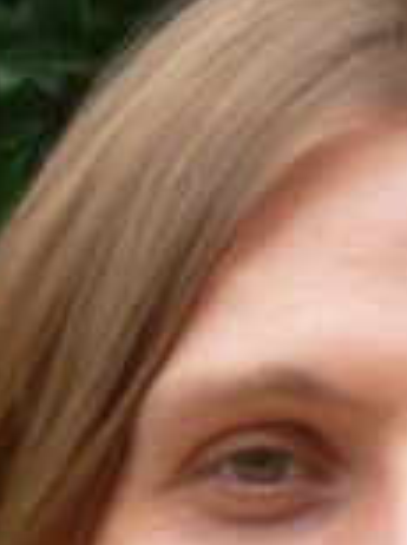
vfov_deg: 2.4
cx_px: 350
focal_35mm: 833
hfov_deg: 1.8
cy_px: 814
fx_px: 13095
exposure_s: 1/125
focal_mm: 20.3
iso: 100
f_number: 4.7
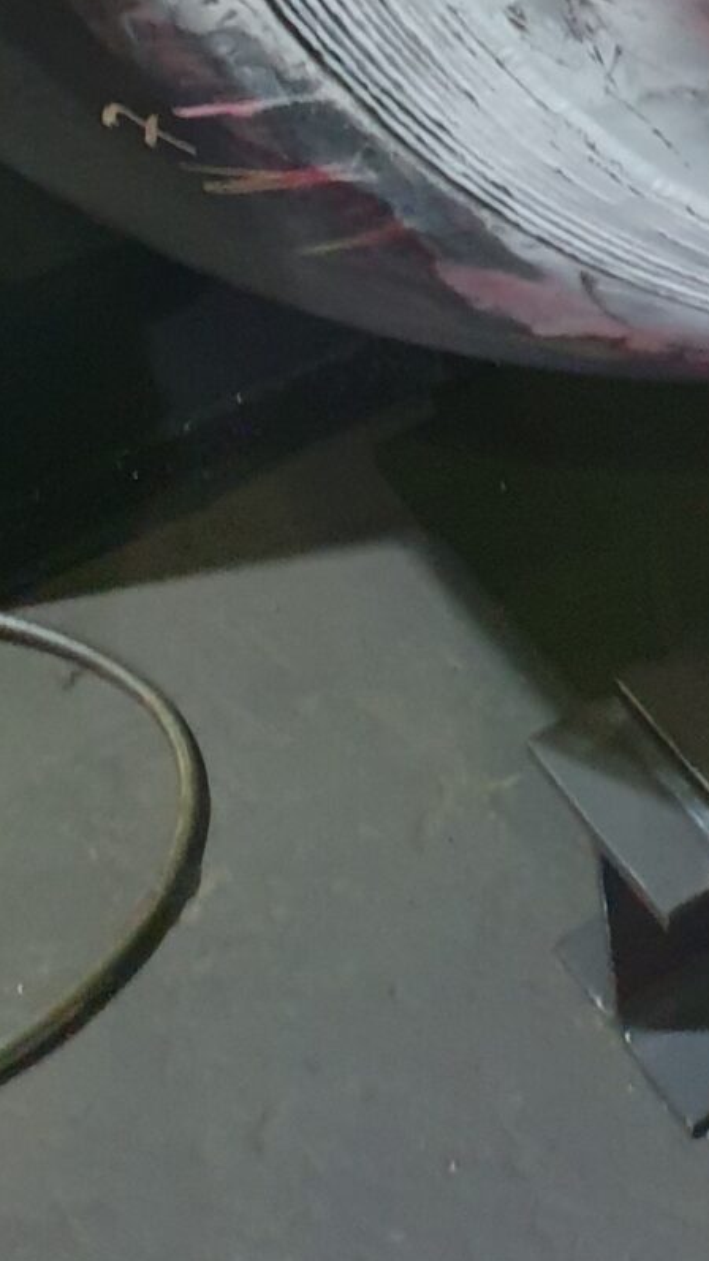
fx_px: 3043
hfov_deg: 12.2
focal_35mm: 91
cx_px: 1264
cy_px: -721
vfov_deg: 19.7
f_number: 1.5
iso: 320
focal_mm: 4.3
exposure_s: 1/25
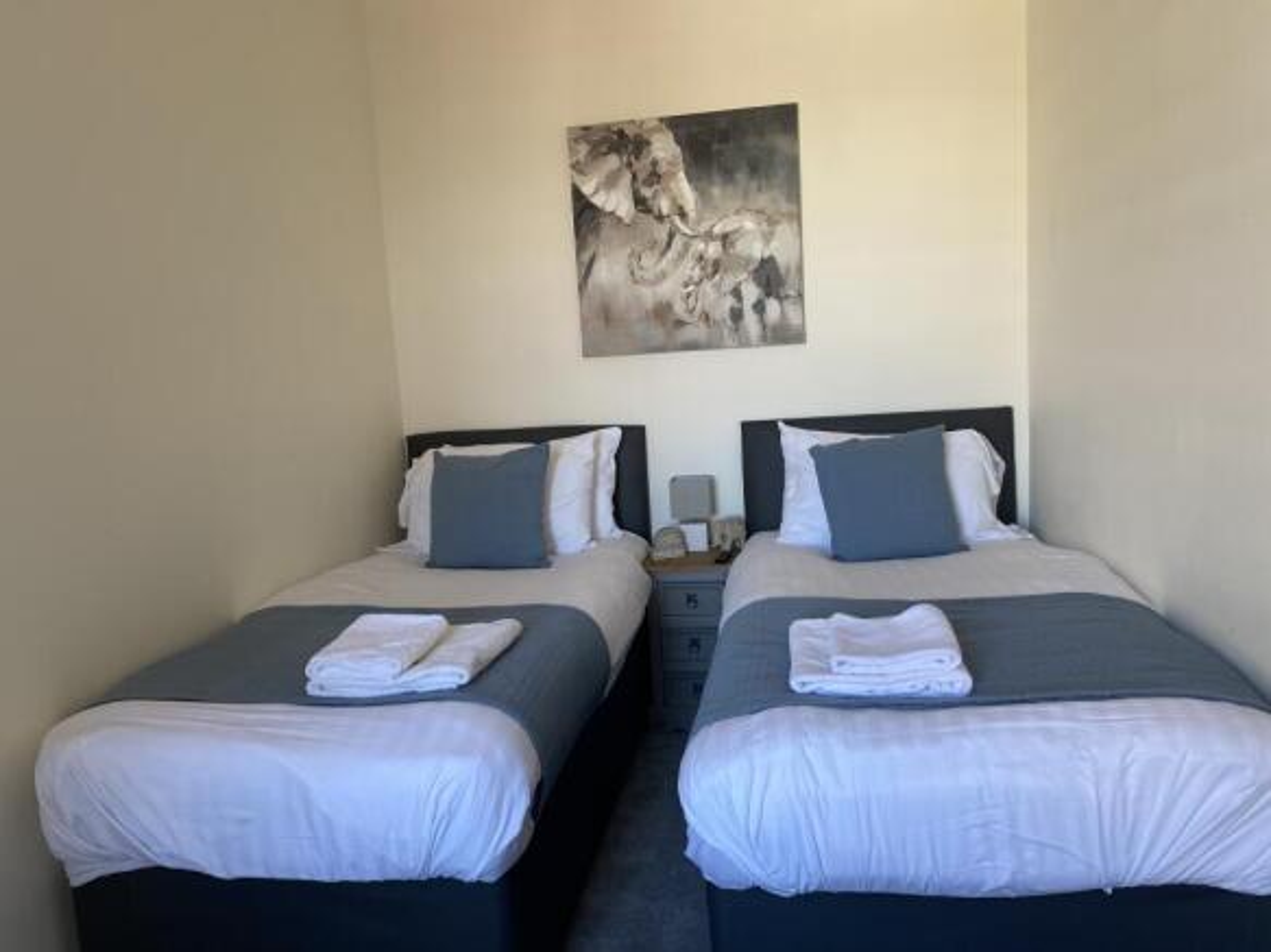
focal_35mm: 26
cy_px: 476
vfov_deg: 53.0
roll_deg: +3.3
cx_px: 636
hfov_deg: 67.3
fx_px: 954
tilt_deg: -7.2
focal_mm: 4.25
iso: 80
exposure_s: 1/121
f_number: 1.8
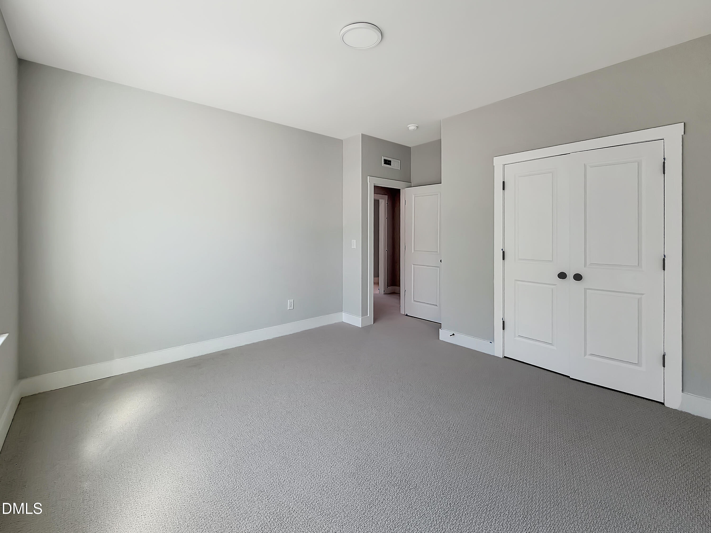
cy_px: 266
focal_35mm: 14
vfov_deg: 85.7
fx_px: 288
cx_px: 356
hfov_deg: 102.1
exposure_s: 1/121
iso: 50
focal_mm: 2.22
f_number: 2.2
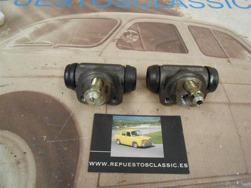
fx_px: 189
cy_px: 94
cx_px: 126
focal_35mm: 26
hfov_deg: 67.3
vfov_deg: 53.1
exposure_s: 1/50
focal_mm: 4.6
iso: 800
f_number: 3.5
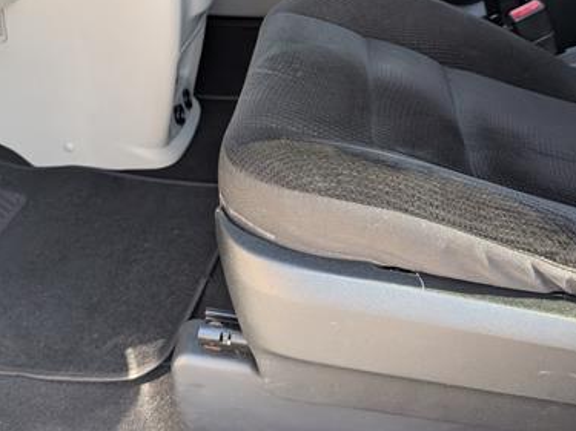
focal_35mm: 41
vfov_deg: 34.5
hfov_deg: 45.7
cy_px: 114
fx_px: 682
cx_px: 316
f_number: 1.68
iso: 1034
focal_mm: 6.9
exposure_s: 1/1667
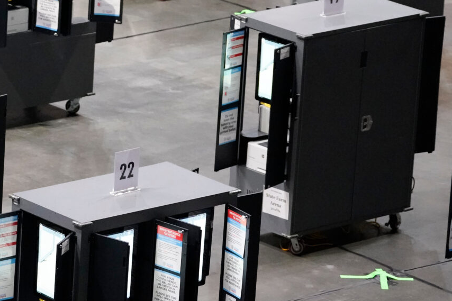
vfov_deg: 4.7
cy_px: 174
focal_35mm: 295
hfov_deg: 7.0
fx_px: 3703
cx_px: 129
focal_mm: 168
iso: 12800
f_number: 5.6
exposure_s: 1/125
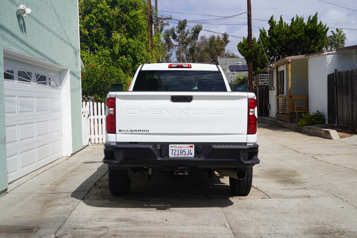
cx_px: 178
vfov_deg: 27.0
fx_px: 496
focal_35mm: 50
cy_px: 119
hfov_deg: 39.6
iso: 100
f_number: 10
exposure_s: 1/200
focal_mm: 50
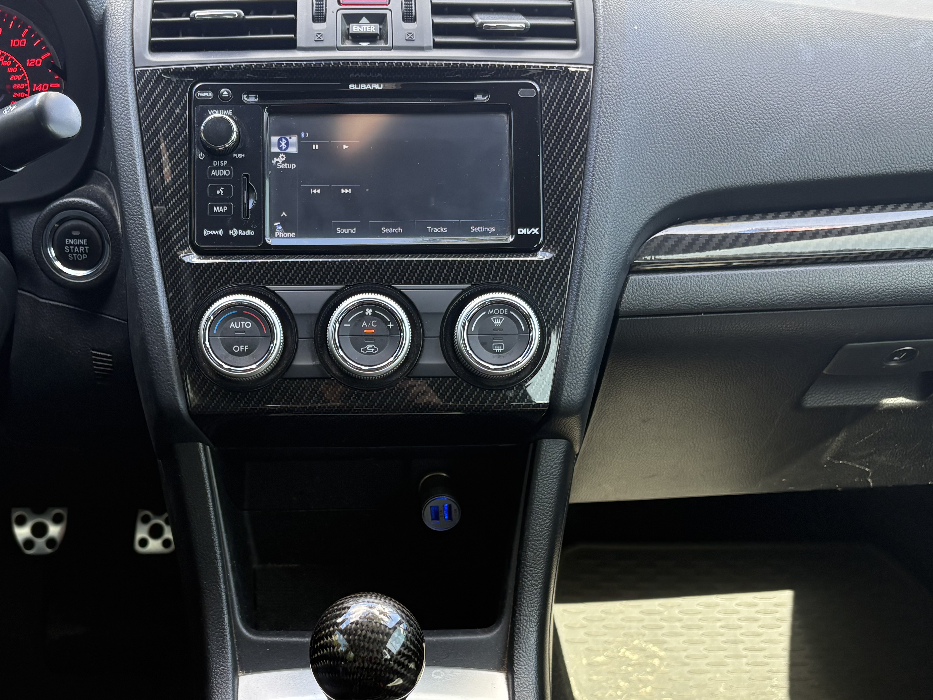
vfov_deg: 35.8
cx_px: 357
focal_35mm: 40
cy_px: 427
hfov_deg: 46.4
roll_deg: +2.8
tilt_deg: -24.9
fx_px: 1078
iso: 100
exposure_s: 1/122
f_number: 1.6
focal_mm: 5.96
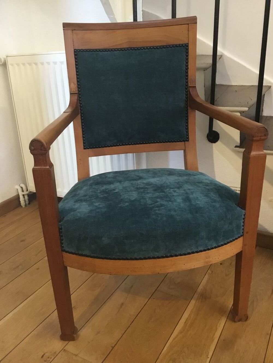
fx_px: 326
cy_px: 182
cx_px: 136
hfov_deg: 45.4
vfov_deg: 58.3
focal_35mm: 31
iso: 250
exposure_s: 1/17
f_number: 2.4
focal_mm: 3.3
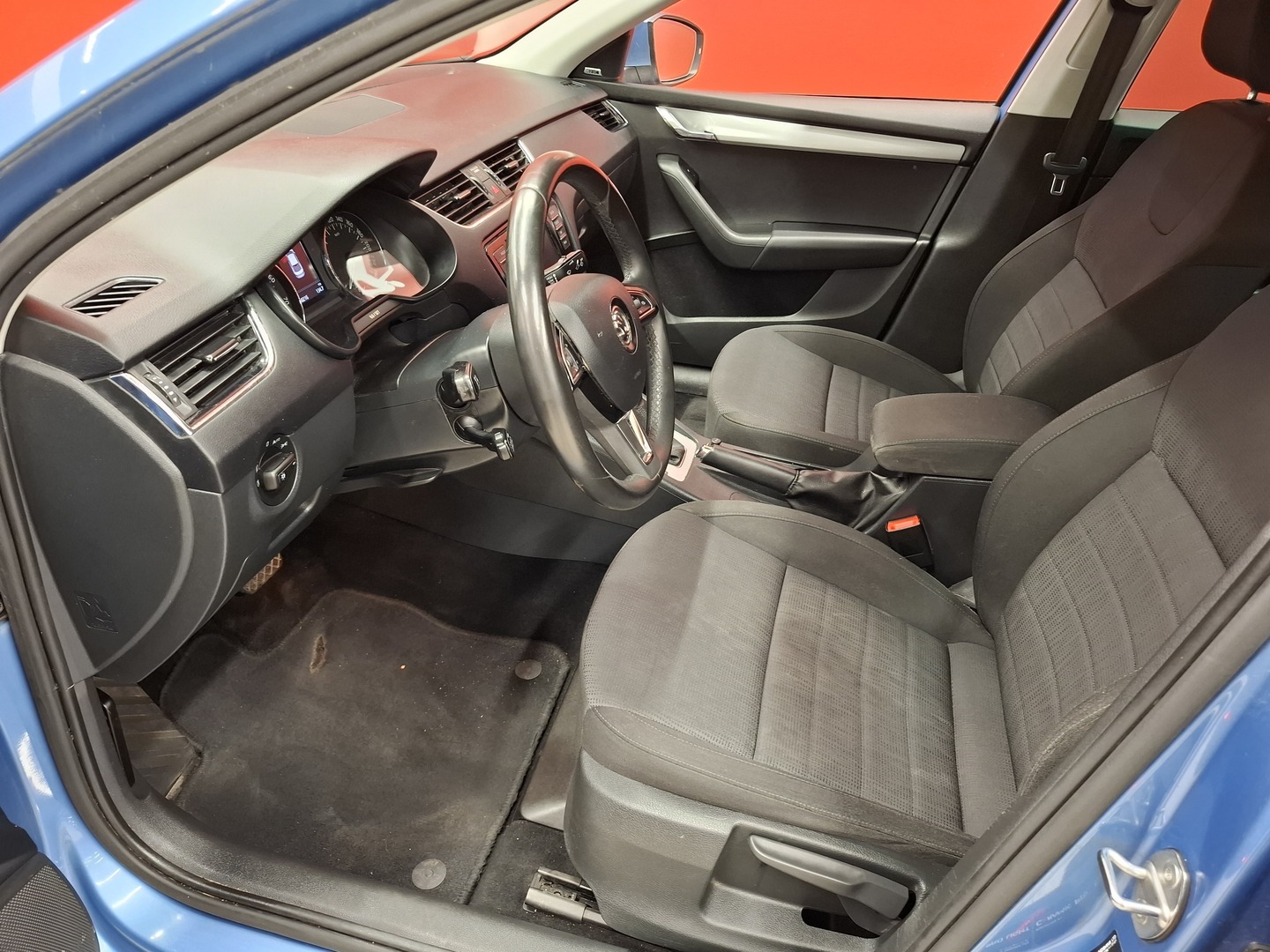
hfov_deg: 73.9
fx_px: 844
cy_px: 476
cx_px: 635
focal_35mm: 23
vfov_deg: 58.9
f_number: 1.8
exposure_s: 1/25
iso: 400
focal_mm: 5.54
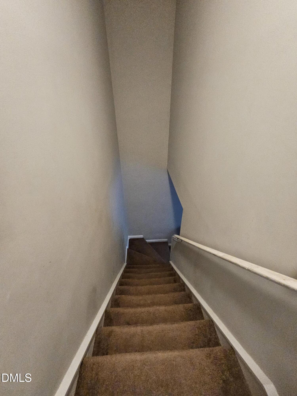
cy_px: 198
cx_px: 148
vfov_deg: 106.2
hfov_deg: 89.9
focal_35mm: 13
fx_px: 149
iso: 500
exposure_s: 1/30
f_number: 2.2
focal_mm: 2.2
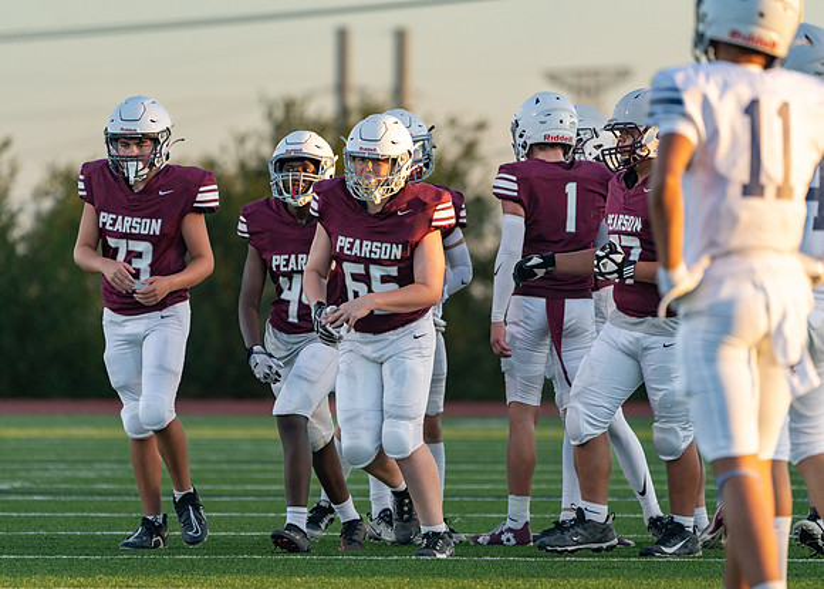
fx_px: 9171
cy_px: 294
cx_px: 412
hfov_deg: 5.1
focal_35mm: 392
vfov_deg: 3.7
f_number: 5.6
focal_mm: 373
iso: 1600
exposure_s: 1/1000
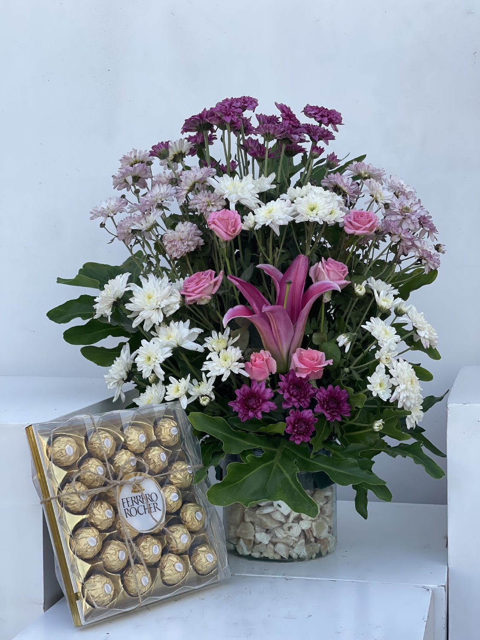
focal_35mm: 64
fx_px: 1183
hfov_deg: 22.9
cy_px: 320
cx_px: 240
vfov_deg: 30.3
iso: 20
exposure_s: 1/179
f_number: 2.2
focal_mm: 7.5
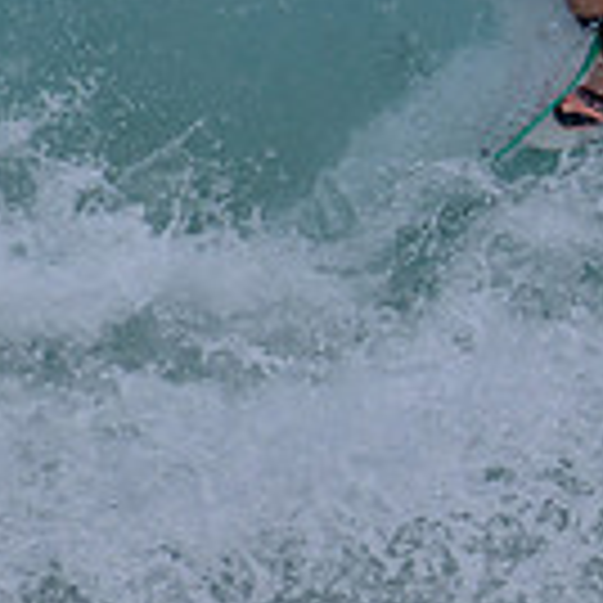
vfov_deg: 0.5
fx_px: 68545
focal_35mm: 3478
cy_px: 59
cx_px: 1300
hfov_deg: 0.5
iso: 560
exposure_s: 1/2000
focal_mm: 800
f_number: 11
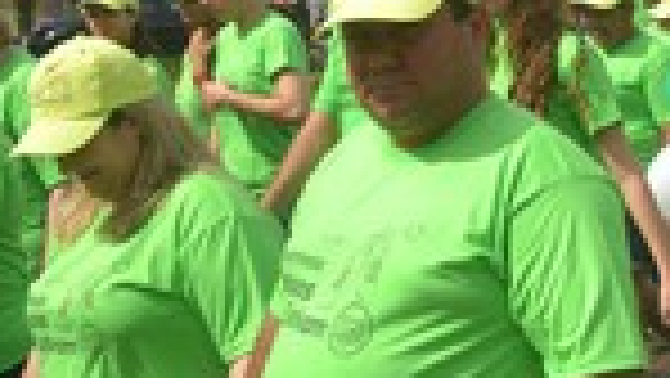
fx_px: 1689
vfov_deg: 12.7
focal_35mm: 95
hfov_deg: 20.4
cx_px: 890
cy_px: 94
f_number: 9
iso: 100
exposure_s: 1/320
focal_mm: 20
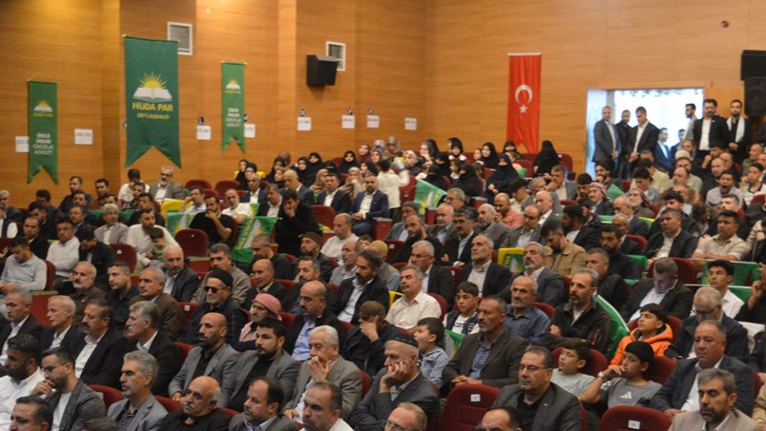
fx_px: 1300
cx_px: 445
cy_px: 400
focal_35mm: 64
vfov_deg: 18.5
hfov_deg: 32.8
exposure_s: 1/15
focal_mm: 24
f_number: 4
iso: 1800
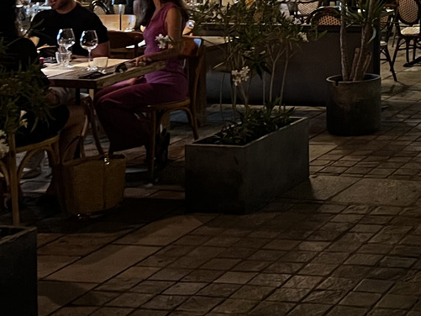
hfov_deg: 21.1
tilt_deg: -0.7
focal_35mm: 83
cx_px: 564
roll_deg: -0.7
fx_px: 1010
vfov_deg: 16.9
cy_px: -83
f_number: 1.5
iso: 500
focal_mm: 5.7
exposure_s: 1/25
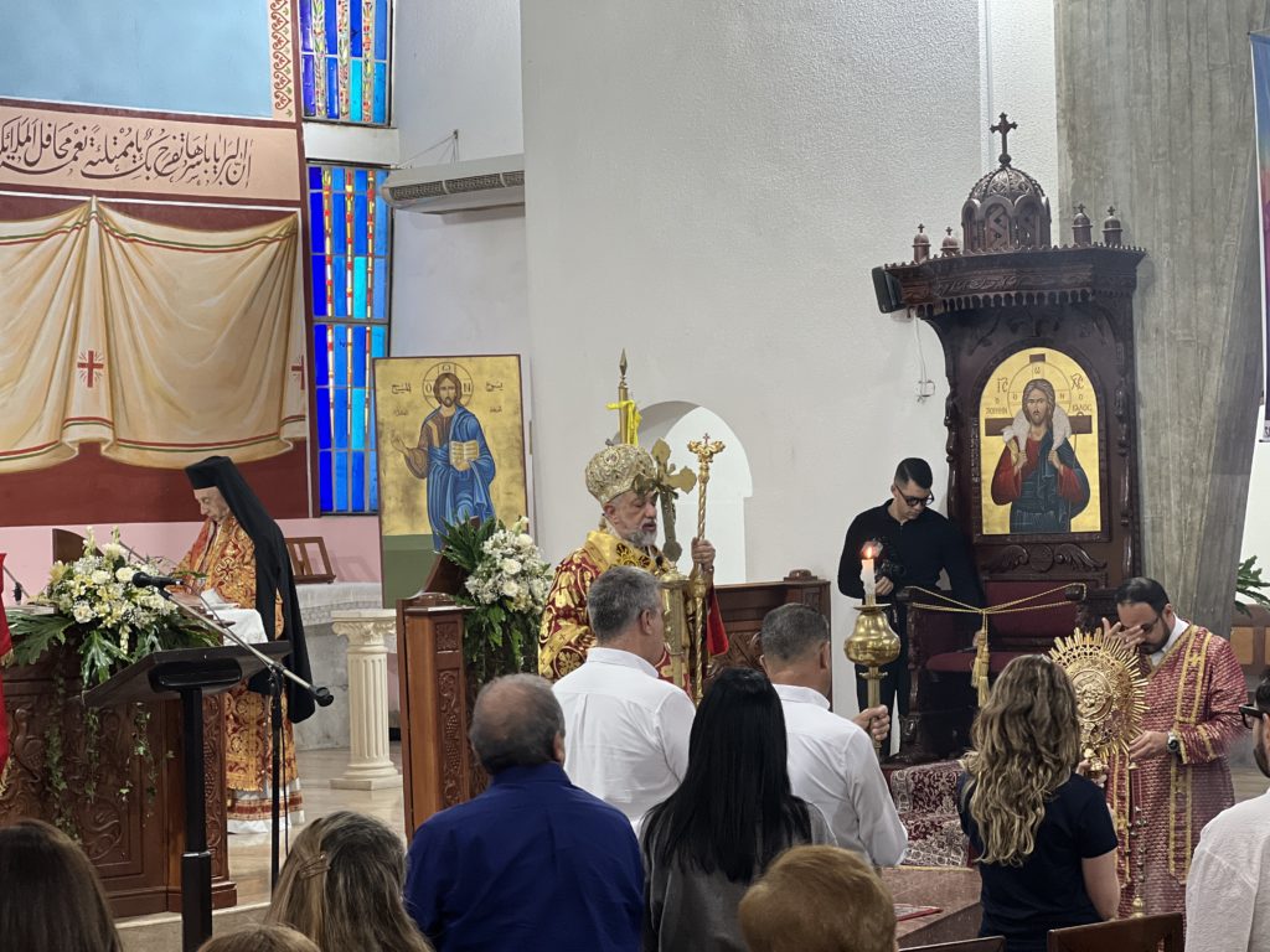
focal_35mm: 77
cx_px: 635
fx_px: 2825
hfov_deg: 25.3
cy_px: 476
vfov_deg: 19.1
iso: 125
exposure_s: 1/40
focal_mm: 9
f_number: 2.8
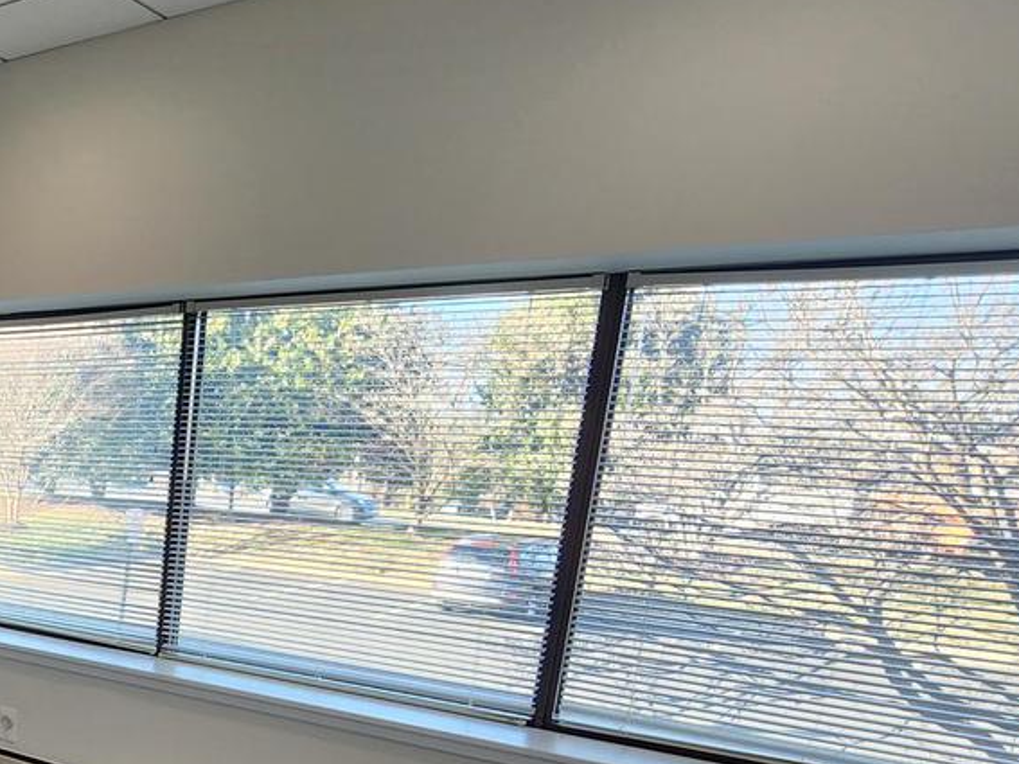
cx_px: -18
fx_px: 971
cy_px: 688
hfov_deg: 45.8
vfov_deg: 39.8
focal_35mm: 33
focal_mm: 2.2
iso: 80
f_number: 2.2
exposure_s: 1/60
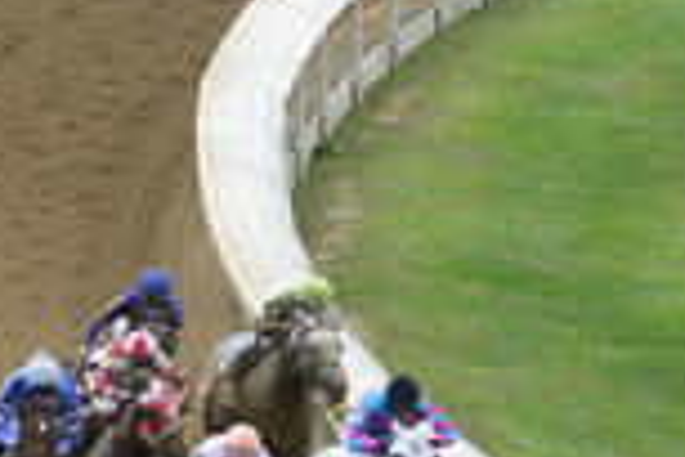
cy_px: 500
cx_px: -67
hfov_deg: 2.8
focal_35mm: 731
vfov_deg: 1.9
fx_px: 13908
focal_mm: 280
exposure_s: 1/640
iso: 800
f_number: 8
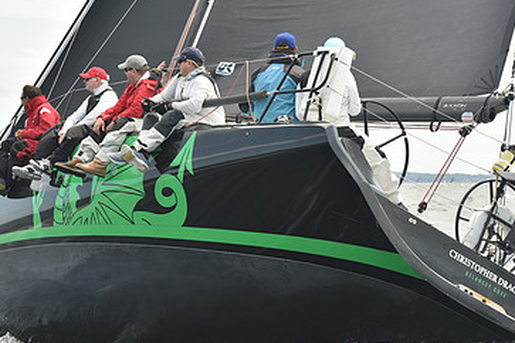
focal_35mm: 112
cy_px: 169
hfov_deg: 18.2
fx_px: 1602
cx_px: 170
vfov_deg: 12.2
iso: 250
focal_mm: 70
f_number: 5
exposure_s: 1/800
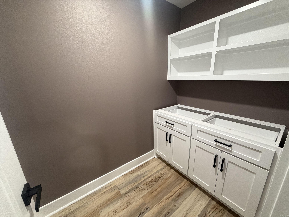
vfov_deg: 85.7
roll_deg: +2.4
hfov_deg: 102.1
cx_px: 144
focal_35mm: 14
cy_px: 108
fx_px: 117
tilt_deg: -15.1
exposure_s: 1/60
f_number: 2.2
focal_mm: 2.22
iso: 320
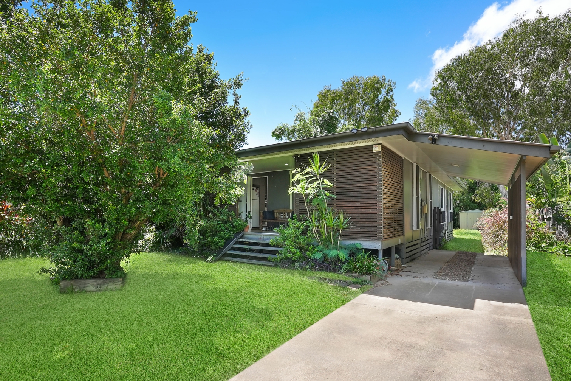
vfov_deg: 67.4
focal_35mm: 18
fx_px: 285
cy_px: 197
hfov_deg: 90.0
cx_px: 282
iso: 500
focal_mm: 17
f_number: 11
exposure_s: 1/200
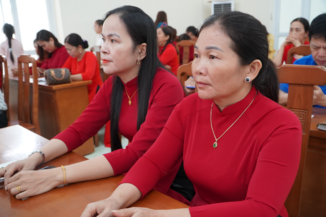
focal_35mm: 33
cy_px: 108
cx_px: 163
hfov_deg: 57.2
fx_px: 299
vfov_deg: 40.0
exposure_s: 1/160
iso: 2500
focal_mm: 22
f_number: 4
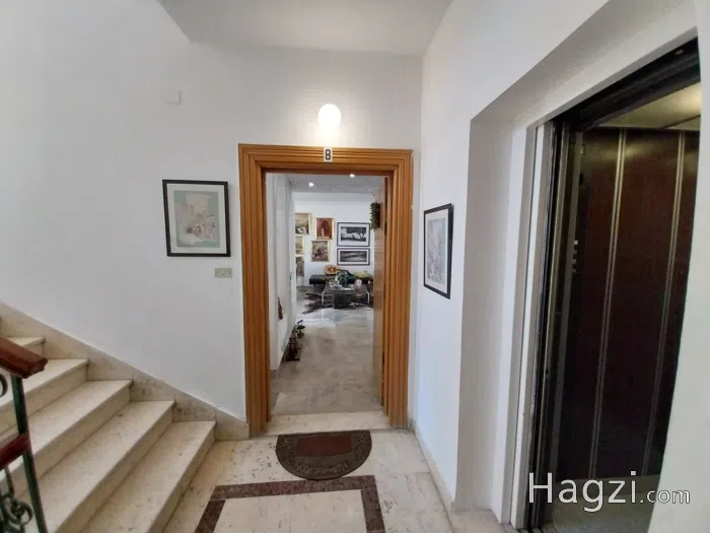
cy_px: 266
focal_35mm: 13
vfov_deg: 89.9
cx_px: 355
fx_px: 267
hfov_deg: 106.2
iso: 125
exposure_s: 1/50
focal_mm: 1.3
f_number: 2.2
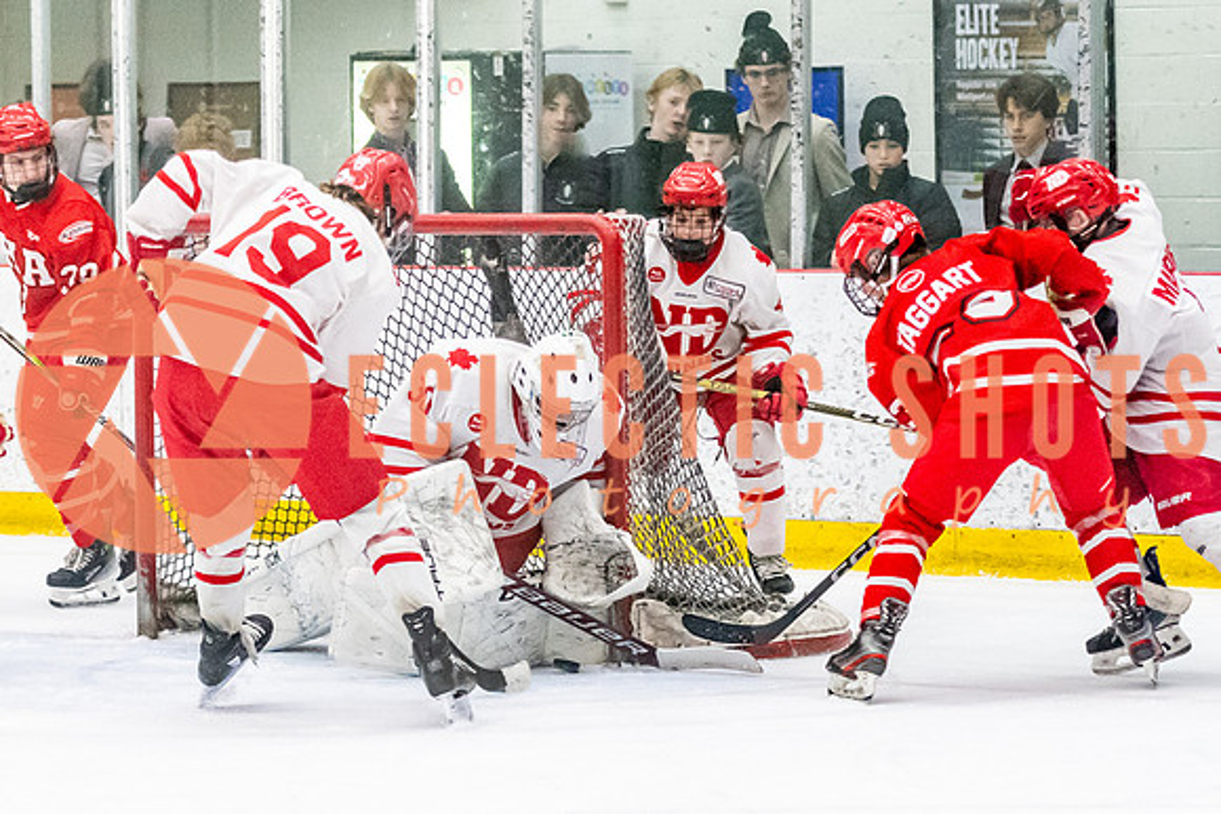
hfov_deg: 10.6
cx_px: 760
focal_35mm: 195
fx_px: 6608
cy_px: 410
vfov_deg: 7.1
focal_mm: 80
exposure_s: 1/800
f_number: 2.8
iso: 4000
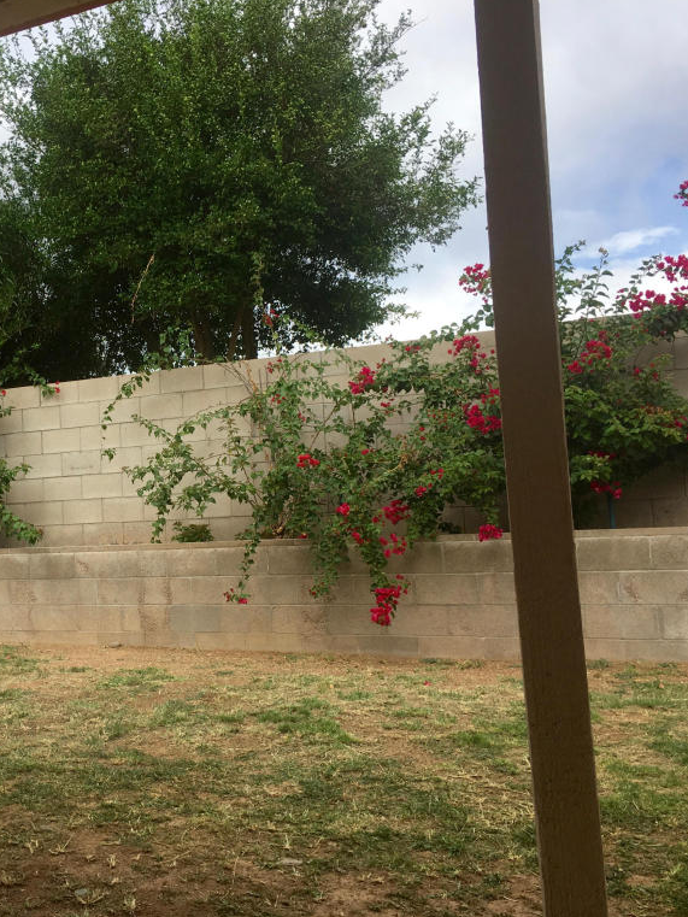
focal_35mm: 39
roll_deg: +0.6
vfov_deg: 47.9
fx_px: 1033
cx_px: 137
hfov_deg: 35.6
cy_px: 457
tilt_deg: +6.0
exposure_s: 1/769
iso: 25
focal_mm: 4.15
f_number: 2.2
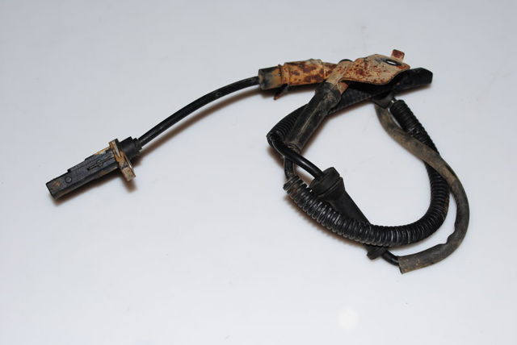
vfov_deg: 23.8
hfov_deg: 35.0
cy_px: 172
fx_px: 819
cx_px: 258
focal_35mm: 57
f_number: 7.1
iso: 100
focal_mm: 38
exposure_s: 1/125
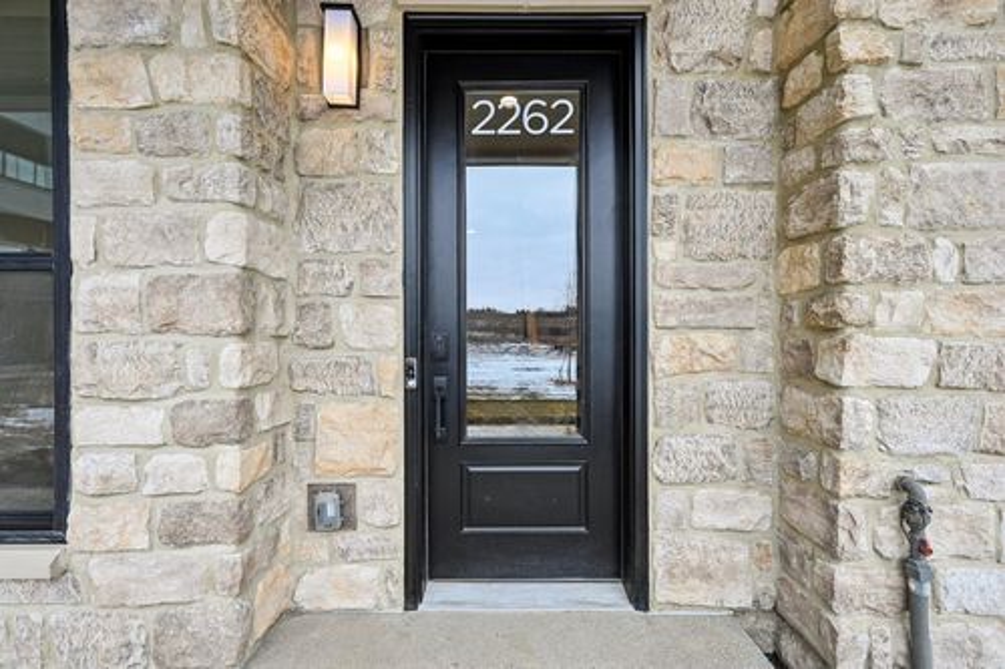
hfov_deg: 104.3
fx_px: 391
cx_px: 502
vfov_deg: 81.2
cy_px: 334
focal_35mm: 14
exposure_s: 1/125
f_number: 8
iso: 400
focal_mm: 14
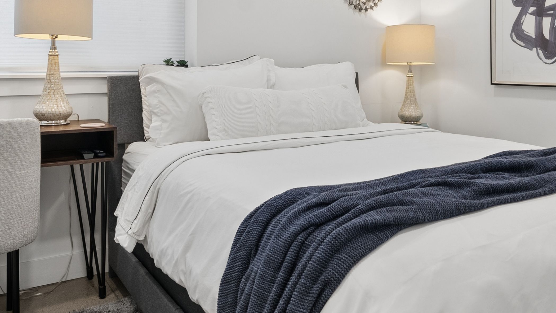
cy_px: 65
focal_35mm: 36
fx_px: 531
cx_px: 303
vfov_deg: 32.0
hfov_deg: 55.2
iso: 320
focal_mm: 17
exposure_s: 1/40
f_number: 8
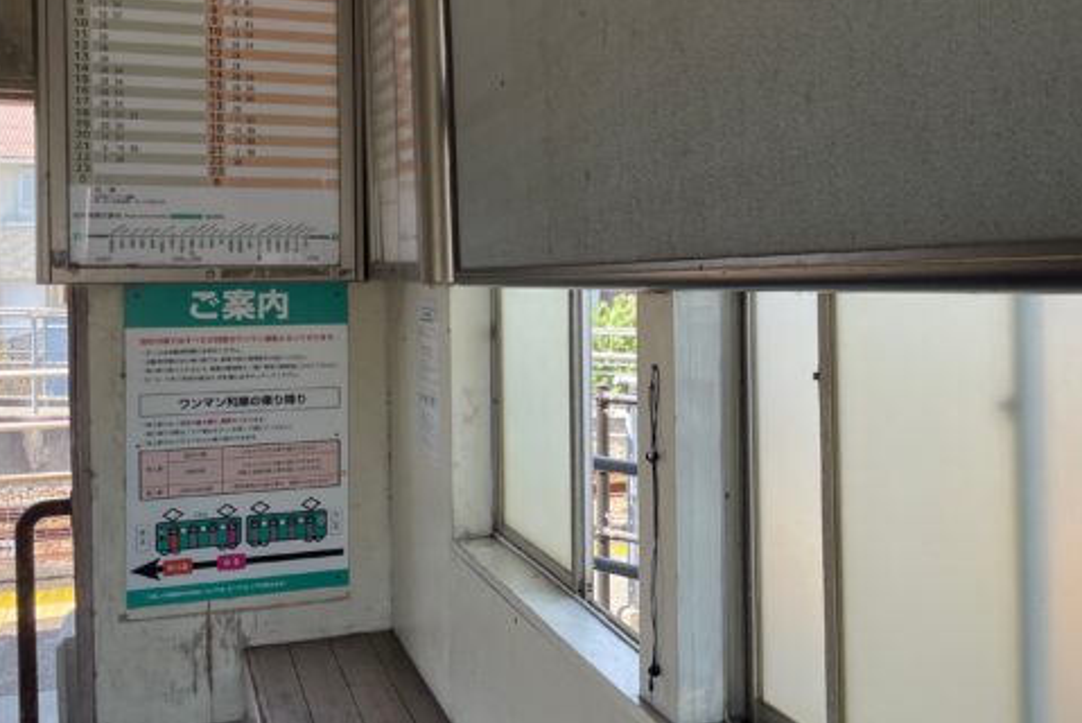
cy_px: 290
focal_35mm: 41
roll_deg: +0.7
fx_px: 1233
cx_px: 677
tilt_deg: +0.7
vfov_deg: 32.6
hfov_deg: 47.0
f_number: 1.6
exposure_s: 1/678
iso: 50
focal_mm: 4.2
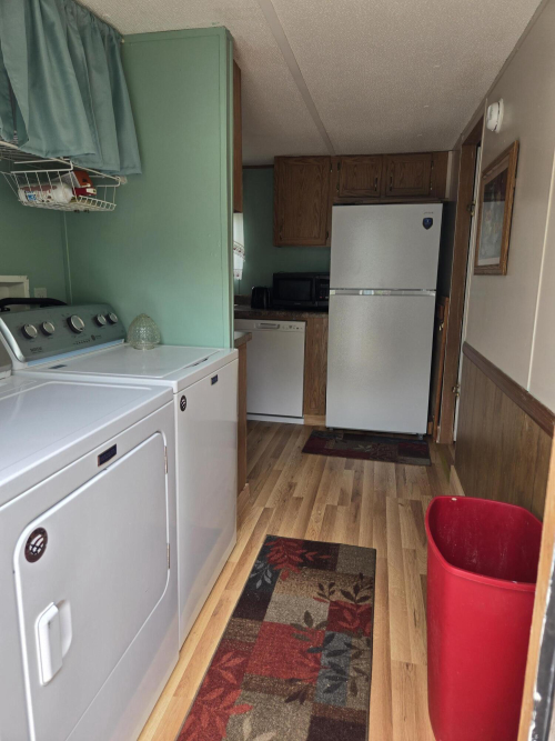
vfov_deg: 73.9
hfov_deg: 58.9
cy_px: 370
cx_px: 278
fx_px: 492
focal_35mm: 23
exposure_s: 1/180
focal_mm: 5.4
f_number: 1.8
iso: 32
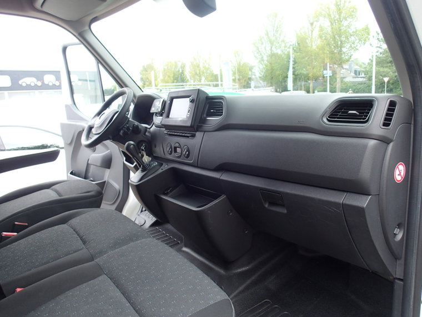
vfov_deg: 54.9
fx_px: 305
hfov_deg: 69.4
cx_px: 211
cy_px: 158
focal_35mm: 25
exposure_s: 1/100
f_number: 2.8
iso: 100
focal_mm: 4.5
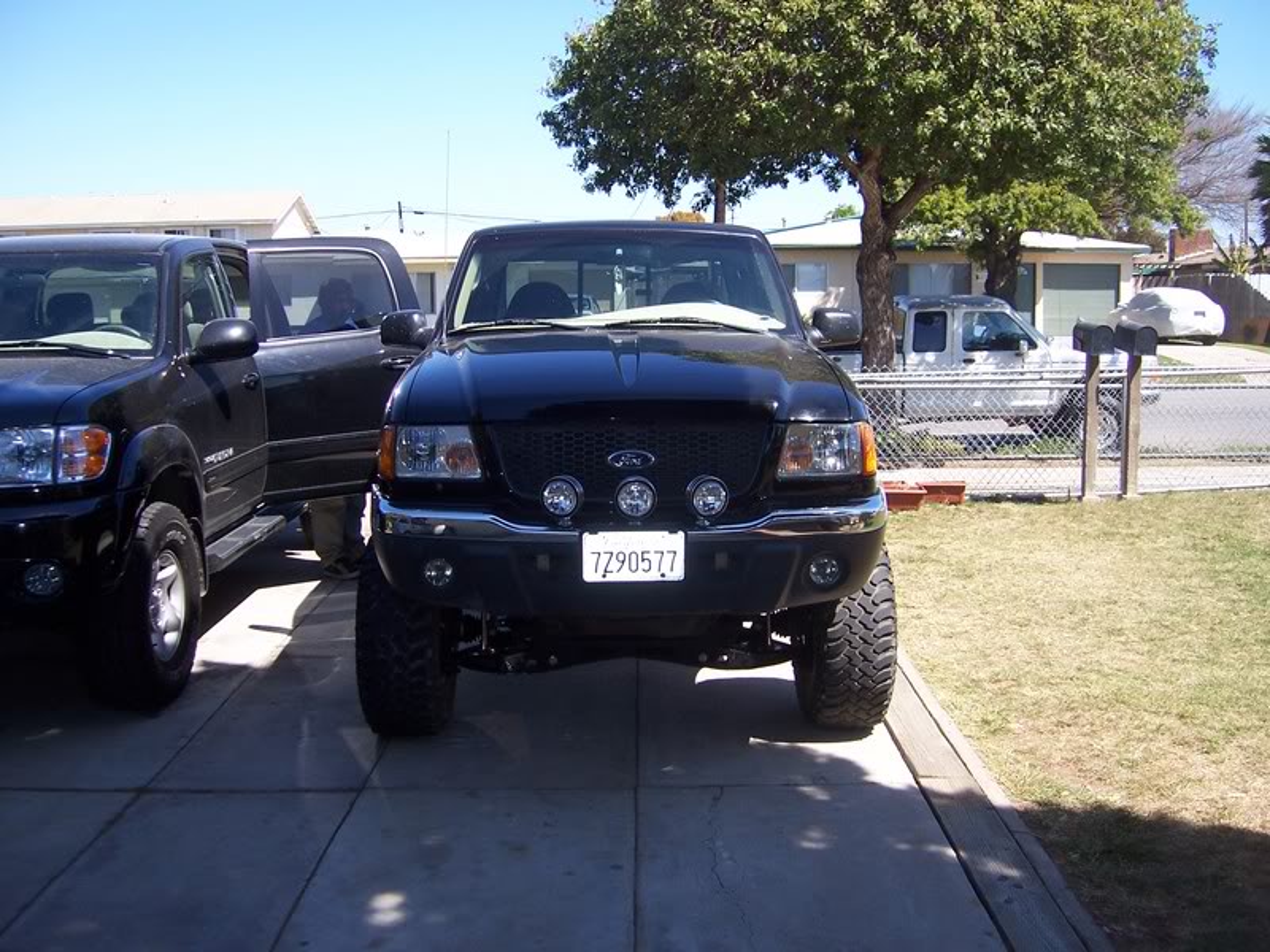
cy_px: 476
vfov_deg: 39.7
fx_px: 1321
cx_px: 635
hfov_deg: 51.4
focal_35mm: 36
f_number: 3
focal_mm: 6
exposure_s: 1/750
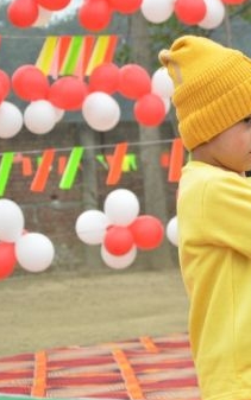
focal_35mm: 141
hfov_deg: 9.2
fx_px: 1541
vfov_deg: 14.8
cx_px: 313
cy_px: 198
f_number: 5
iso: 200
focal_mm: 52
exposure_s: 1/200
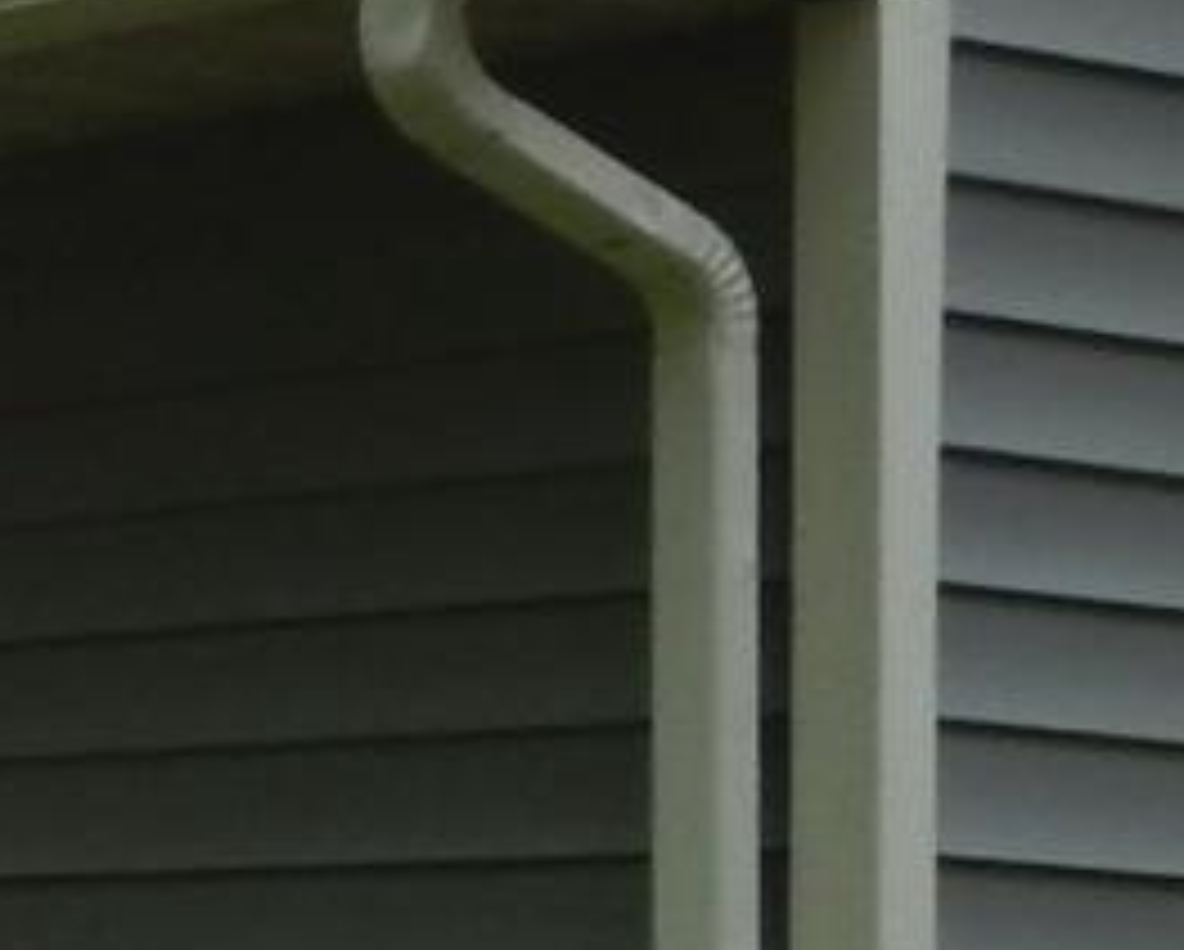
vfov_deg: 9.2
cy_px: 905
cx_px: -2616
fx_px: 5859
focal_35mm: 167
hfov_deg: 8.9
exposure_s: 1/800
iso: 125
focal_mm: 4
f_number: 3
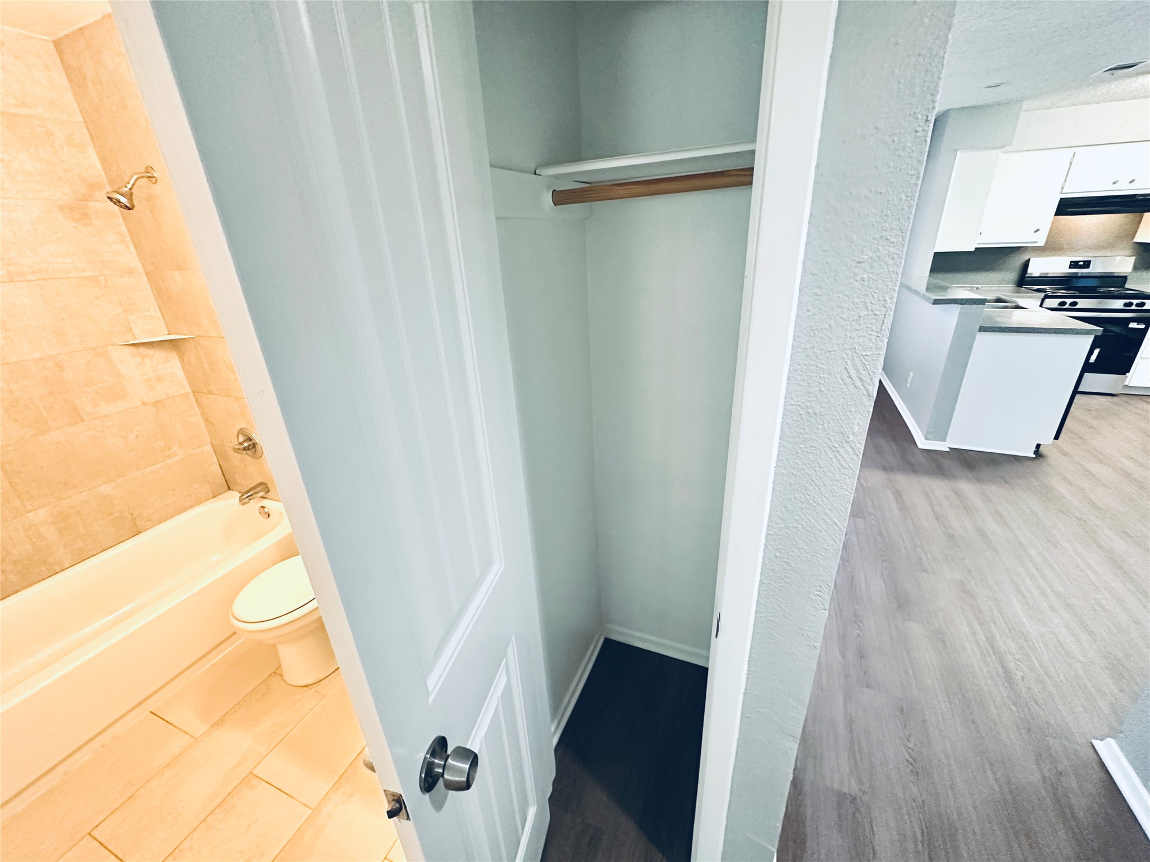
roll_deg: +3.4
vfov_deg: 85.7
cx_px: 575
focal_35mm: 14
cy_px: 431
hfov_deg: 102.1
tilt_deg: -23.0
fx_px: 465
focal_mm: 2.22
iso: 400
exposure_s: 1/60
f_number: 2.2
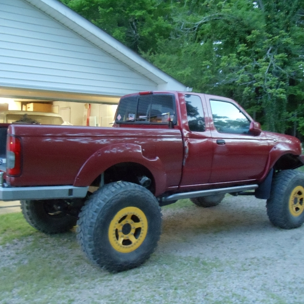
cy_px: 152
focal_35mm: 52
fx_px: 517
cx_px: 146
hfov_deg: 32.8
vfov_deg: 32.8
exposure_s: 1/5
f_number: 3.5
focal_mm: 6
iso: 400
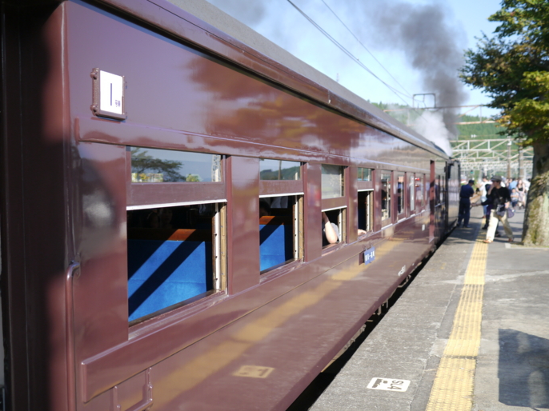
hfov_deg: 44.8
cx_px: 270
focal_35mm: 42
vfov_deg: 34.3
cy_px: 209
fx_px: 666
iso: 160
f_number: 2.2
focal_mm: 20
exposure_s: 1/1300
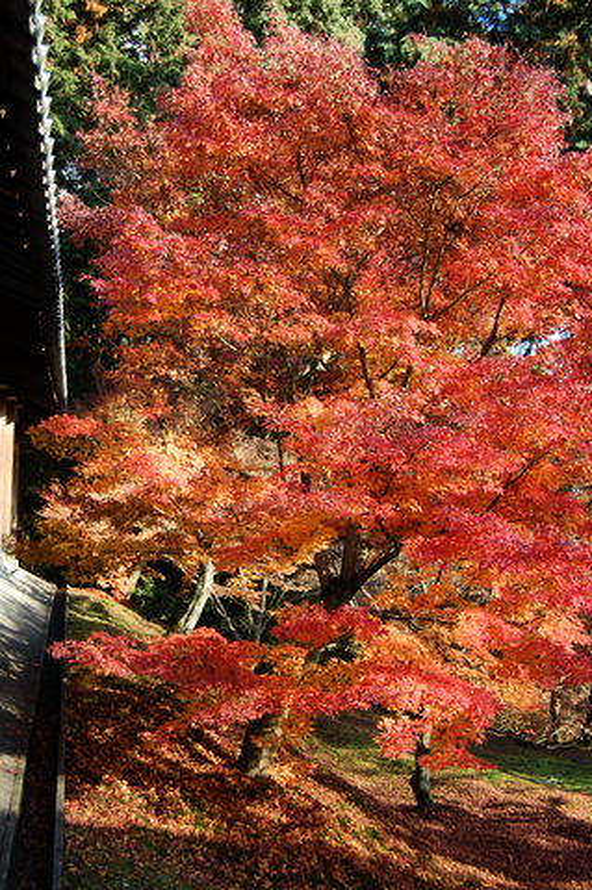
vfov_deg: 41.2
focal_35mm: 48
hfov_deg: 28.0
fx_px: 1186
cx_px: 296
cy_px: 445
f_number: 5.6
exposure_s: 1/125
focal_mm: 32
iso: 200
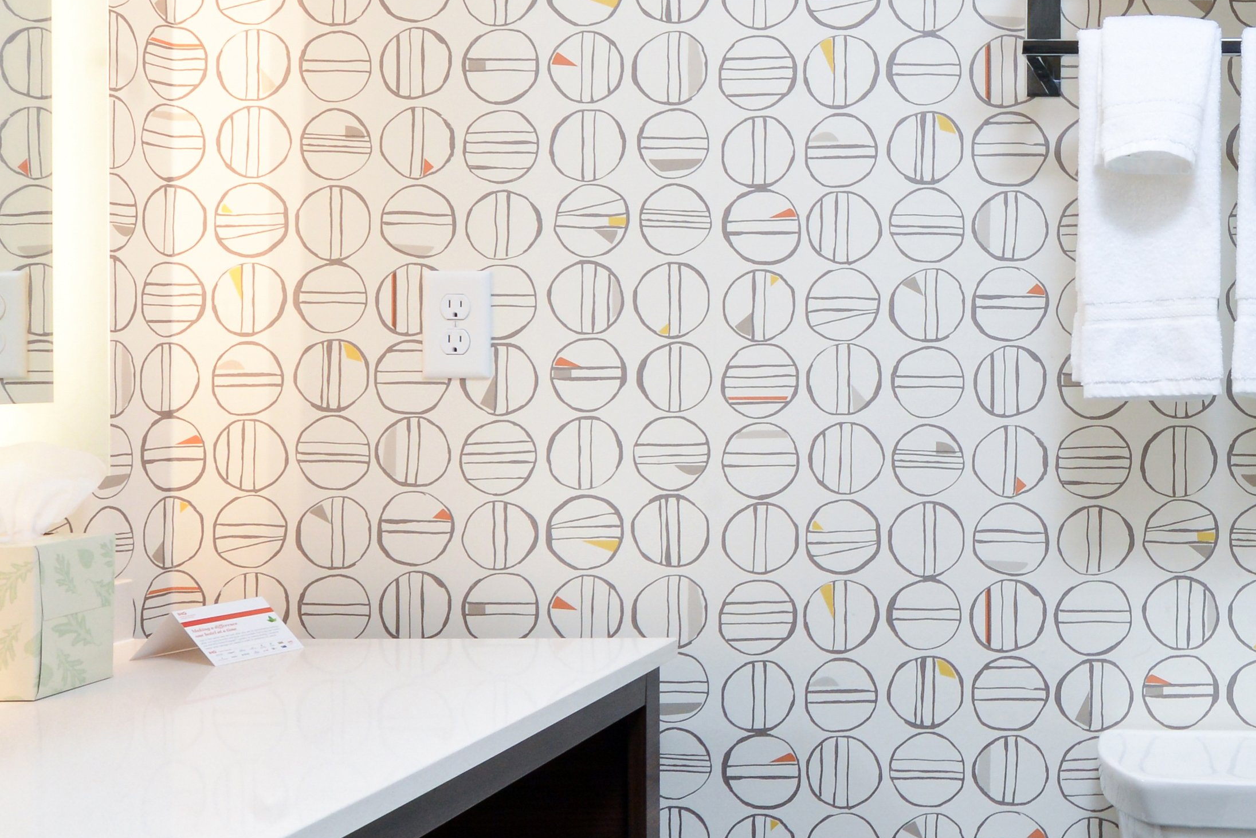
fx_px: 1640
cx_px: 1238
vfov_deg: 28.6
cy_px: 372
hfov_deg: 37.7
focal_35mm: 47
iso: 640
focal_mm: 14
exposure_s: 1/60
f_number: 13
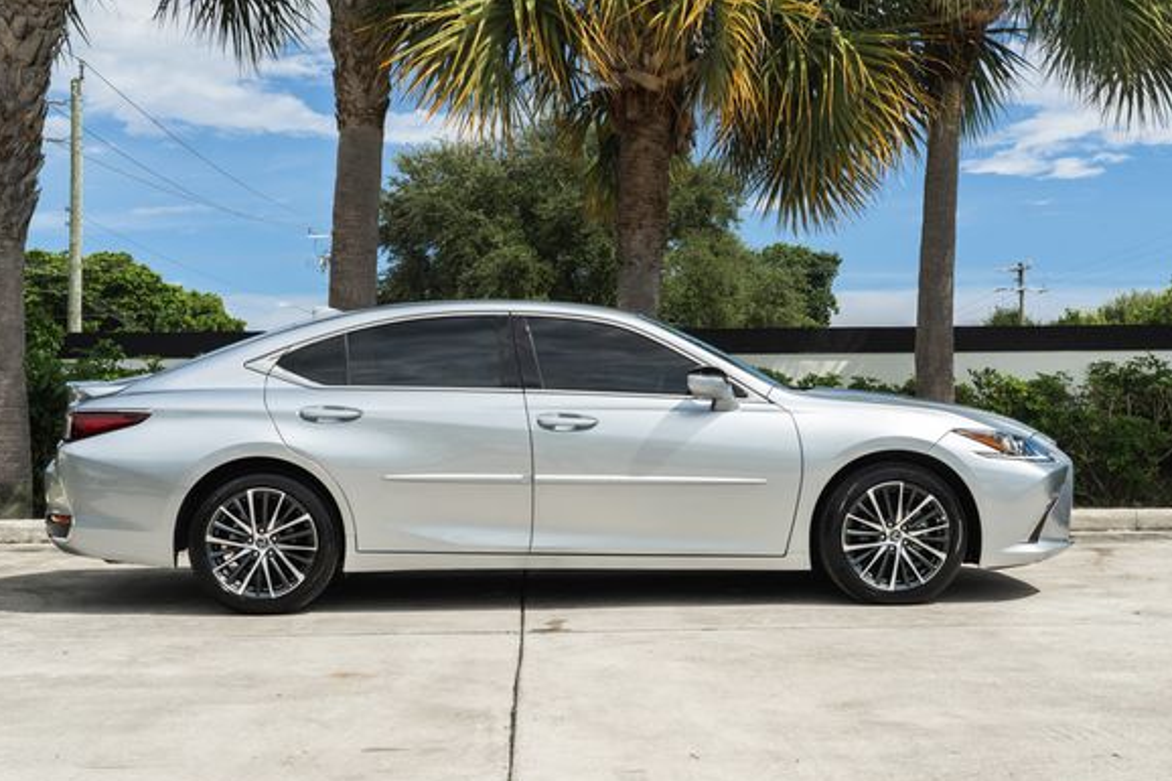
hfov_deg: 39.6
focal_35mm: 50
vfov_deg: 27.0
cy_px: 428
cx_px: 623
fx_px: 1627
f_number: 10
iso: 100
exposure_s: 1/50
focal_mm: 35
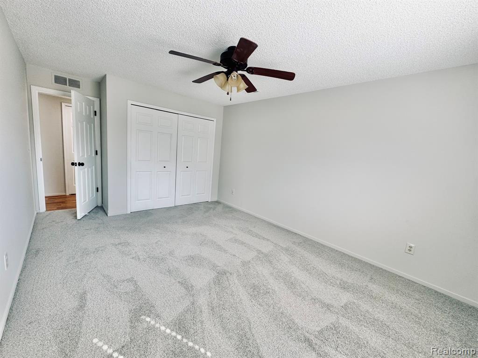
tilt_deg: -8.3
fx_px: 193
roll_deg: -5.7
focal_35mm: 14
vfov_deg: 85.7
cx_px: 239
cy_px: 179
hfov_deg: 102.1
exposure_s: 1/120
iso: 64
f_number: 2.2
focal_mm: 2.22
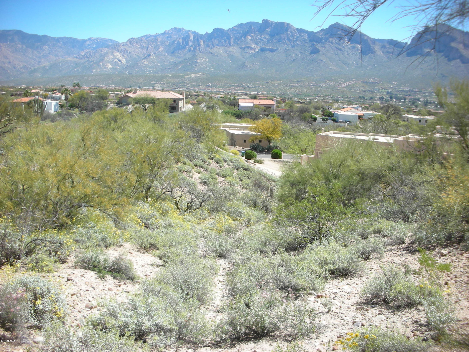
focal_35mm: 35
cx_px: 234
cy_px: 176
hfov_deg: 52.6
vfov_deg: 40.7
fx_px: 474
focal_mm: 5.8
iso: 50
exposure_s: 1/402
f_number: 3
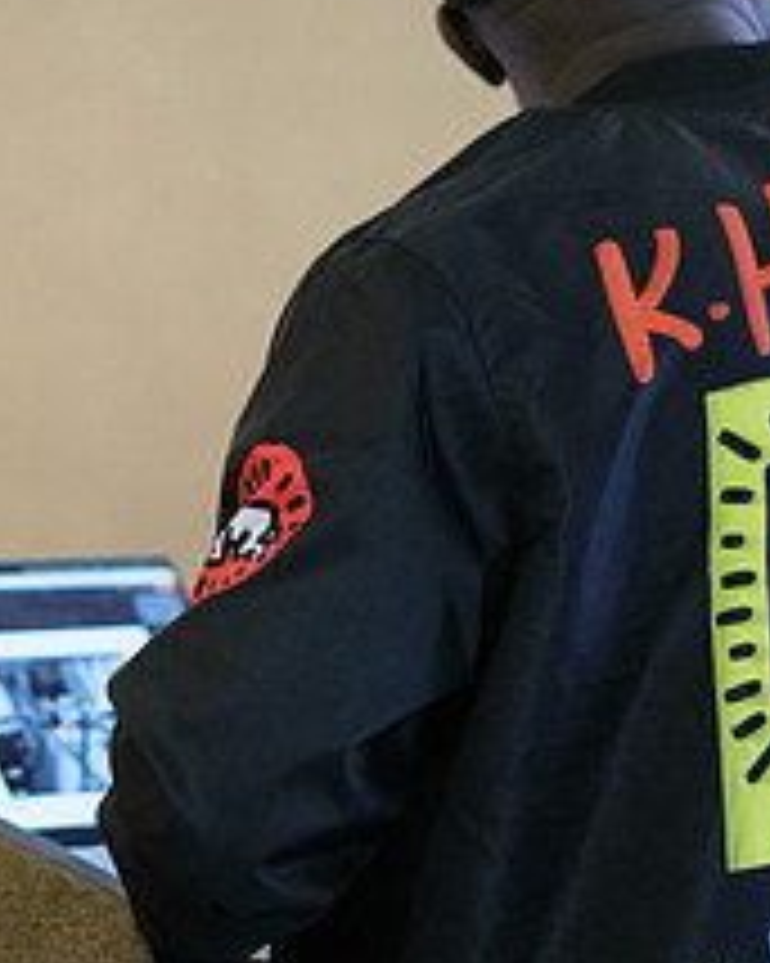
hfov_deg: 7.2
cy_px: 511
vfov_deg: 9.0
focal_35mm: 214
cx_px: -90
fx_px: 6100
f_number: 1.8
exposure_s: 1/125
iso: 2000
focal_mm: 56
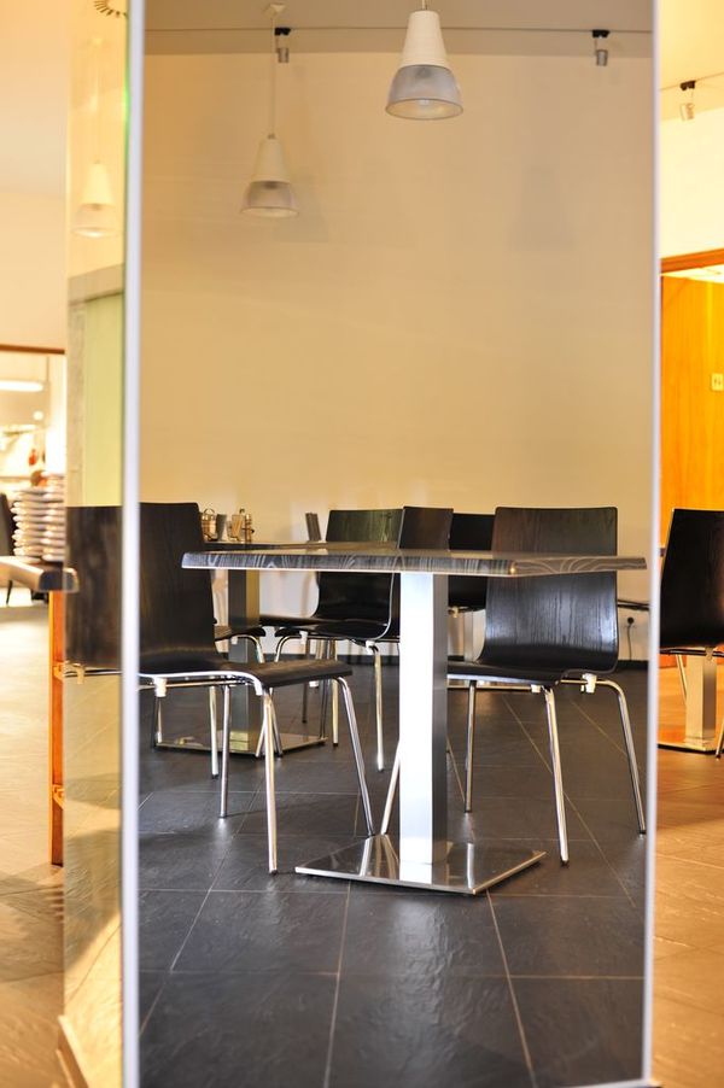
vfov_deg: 39.6
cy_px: 544
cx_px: 362
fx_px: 1511
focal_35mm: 50
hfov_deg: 27.0
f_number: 3.5
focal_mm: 50
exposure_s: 1/1.3
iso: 200
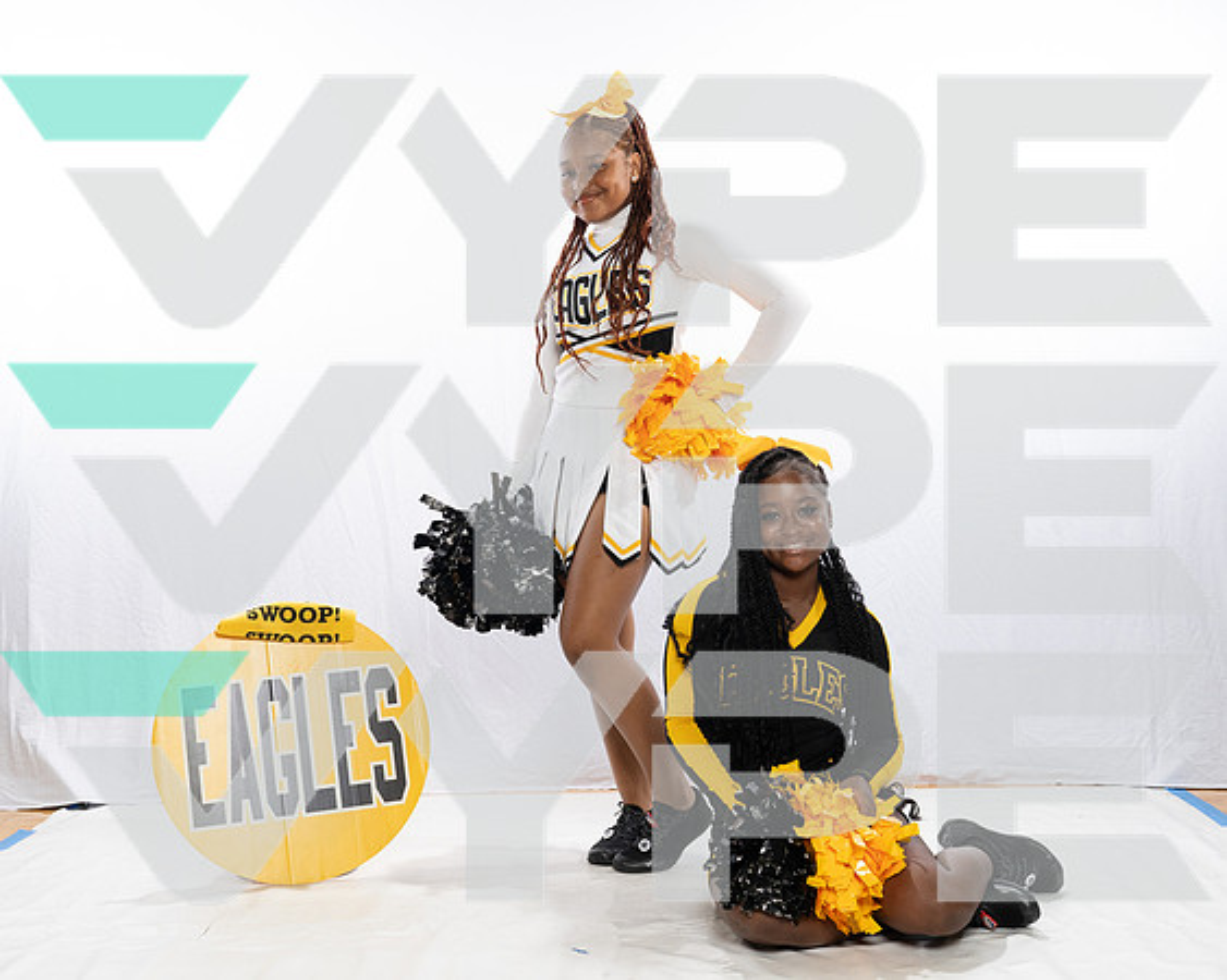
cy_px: 478
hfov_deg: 41.3
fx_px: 1628
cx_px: 609
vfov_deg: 33.5
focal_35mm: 45
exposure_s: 1/250
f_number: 10
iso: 1250
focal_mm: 36
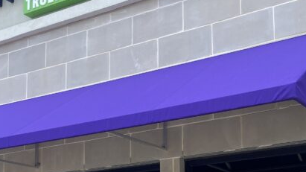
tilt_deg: +8.8
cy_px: 189
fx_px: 560
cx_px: 163
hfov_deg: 30.6
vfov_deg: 16.9
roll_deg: +0.5
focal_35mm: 69
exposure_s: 1/1245
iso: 32
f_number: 1.8
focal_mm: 4.25
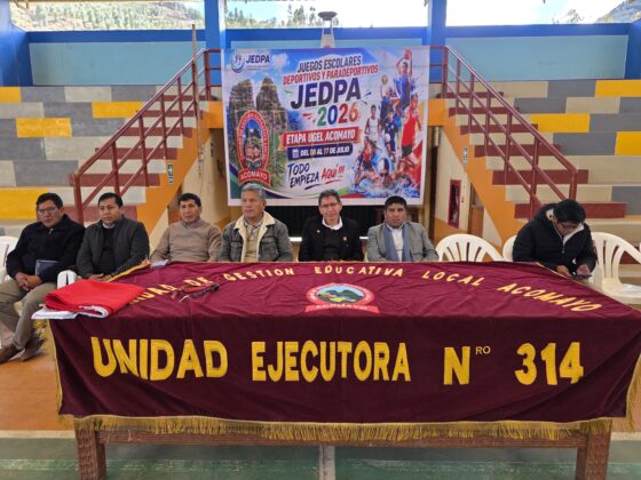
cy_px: 240
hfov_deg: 73.9
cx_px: 320
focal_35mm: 23
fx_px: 426
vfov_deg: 58.9
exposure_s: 1/180
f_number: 1.7
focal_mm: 6.3
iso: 80
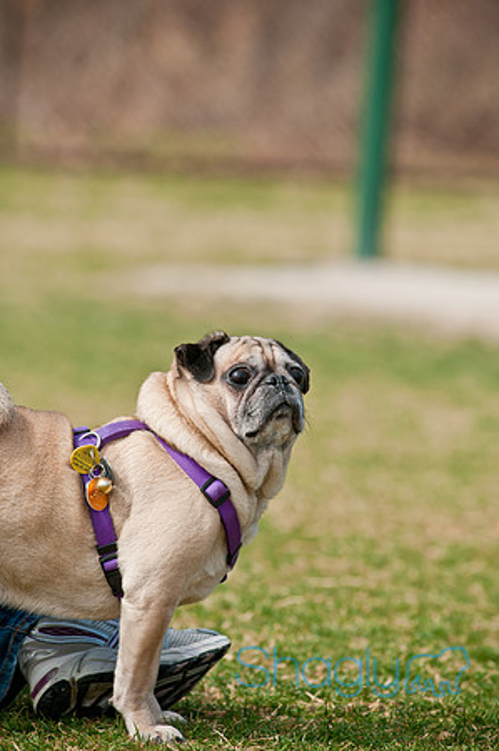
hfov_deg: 4.9
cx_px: 250
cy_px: 376
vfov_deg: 7.4
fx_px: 5783
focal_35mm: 278
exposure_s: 1/800
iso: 200
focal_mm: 185
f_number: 5
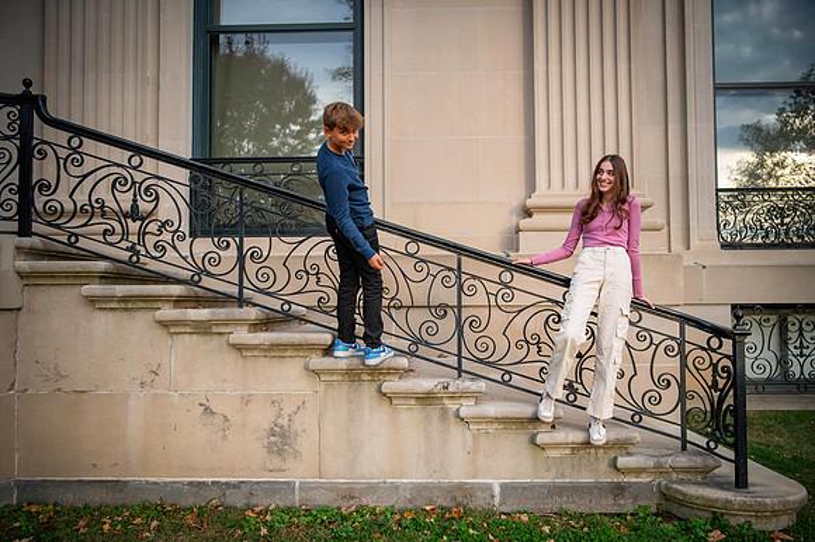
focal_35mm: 32
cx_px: 408
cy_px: 271
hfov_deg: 58.2
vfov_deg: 40.7
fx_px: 732
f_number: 2.8
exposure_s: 1/5000
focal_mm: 32
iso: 1000
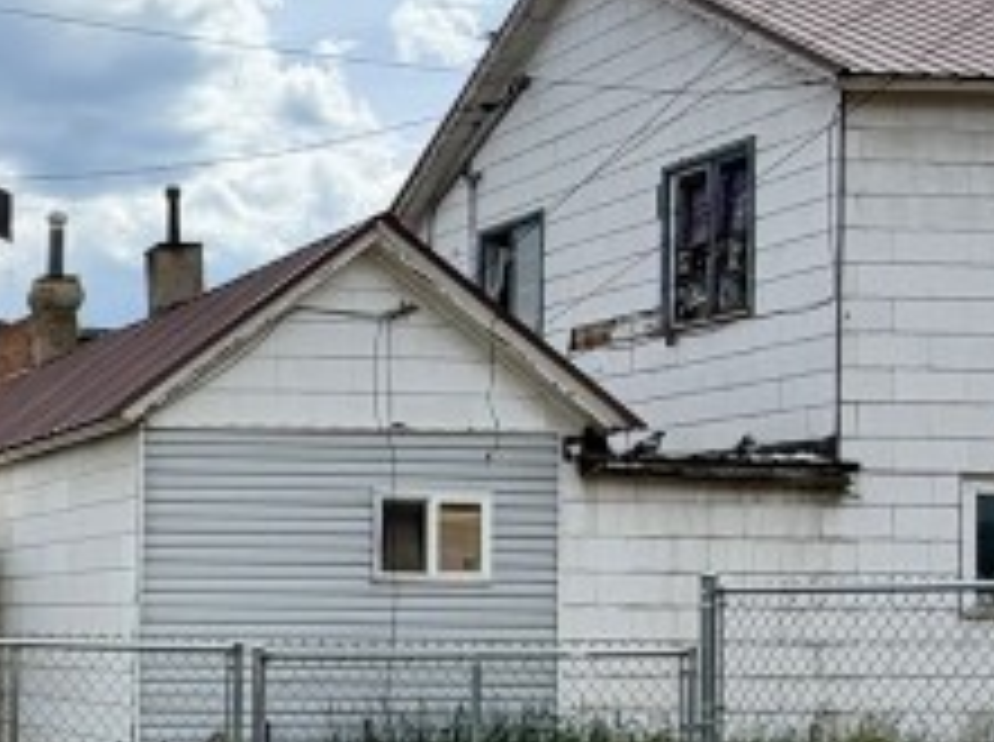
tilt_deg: +1.3
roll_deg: -0.6
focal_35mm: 65
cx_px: -454
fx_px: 1863
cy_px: 625
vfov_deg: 22.1
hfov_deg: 24.2
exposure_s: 1/1125
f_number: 2.2
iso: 20
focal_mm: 2.22
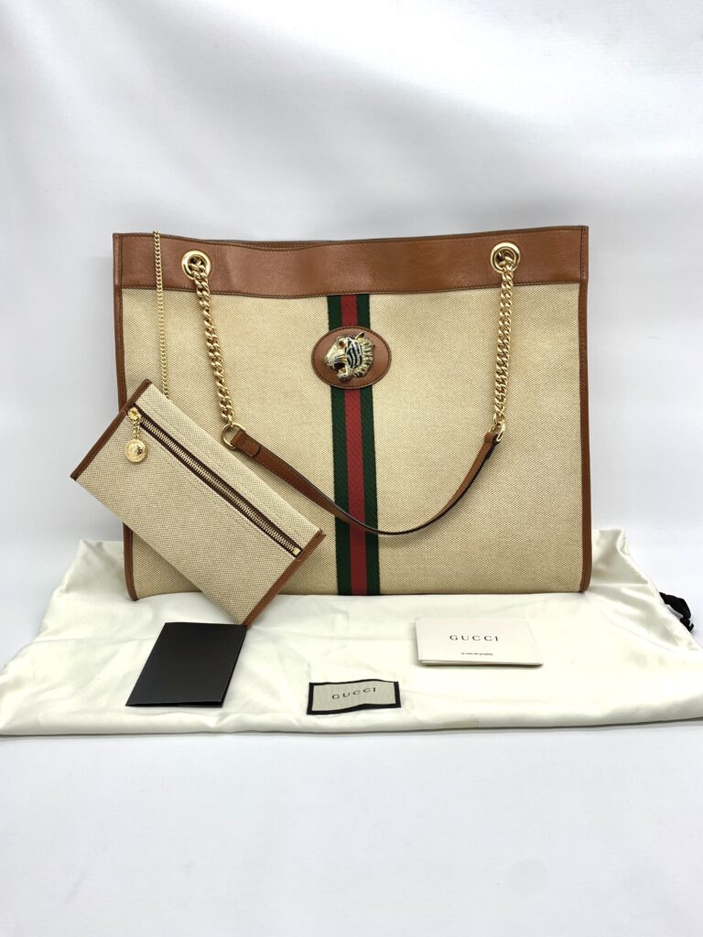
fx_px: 704
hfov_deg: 53.1
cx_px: 352
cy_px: 468
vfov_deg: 67.3
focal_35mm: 26
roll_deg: +1.7
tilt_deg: -18.9
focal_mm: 4.25
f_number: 1.8
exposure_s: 1/100
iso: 32
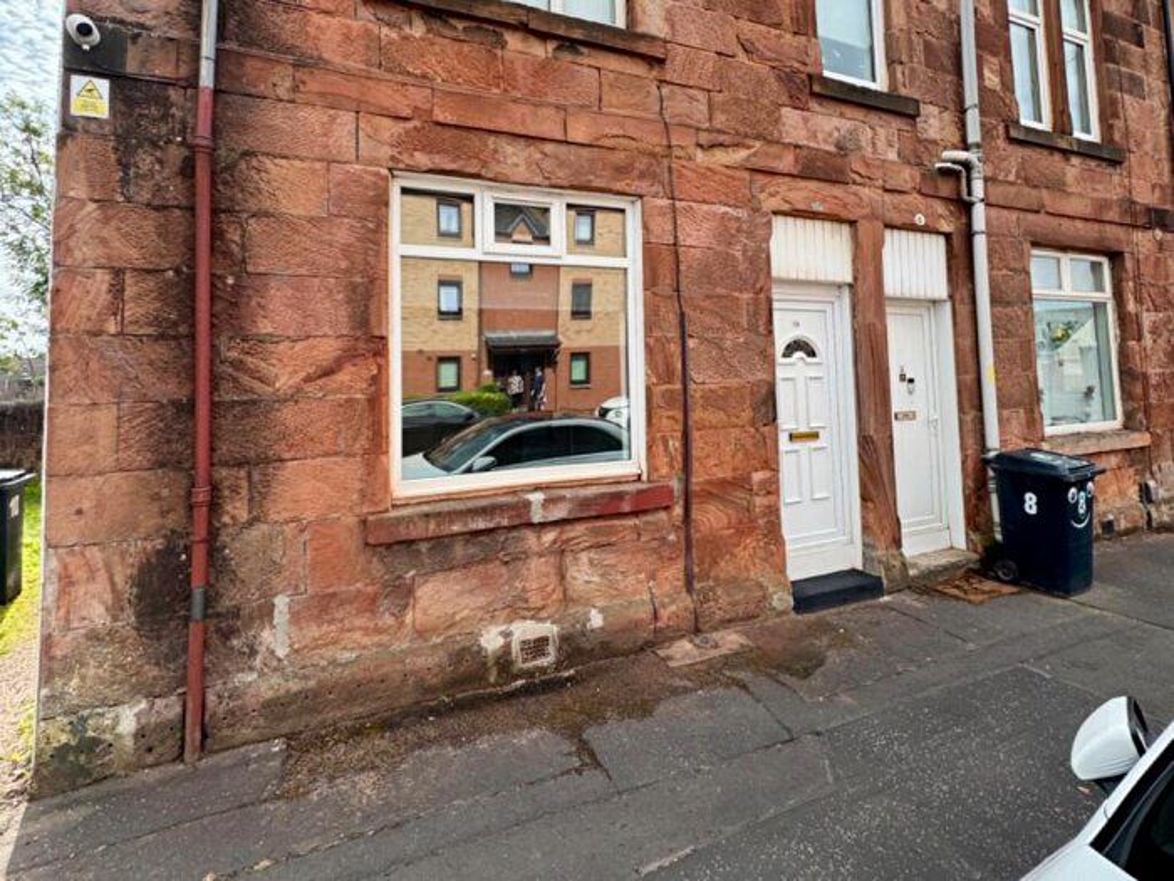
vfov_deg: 85.7
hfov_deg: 102.1
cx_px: 587
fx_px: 475
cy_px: 440
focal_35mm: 14
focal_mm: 2.22
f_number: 2.2
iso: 40
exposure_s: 1/675
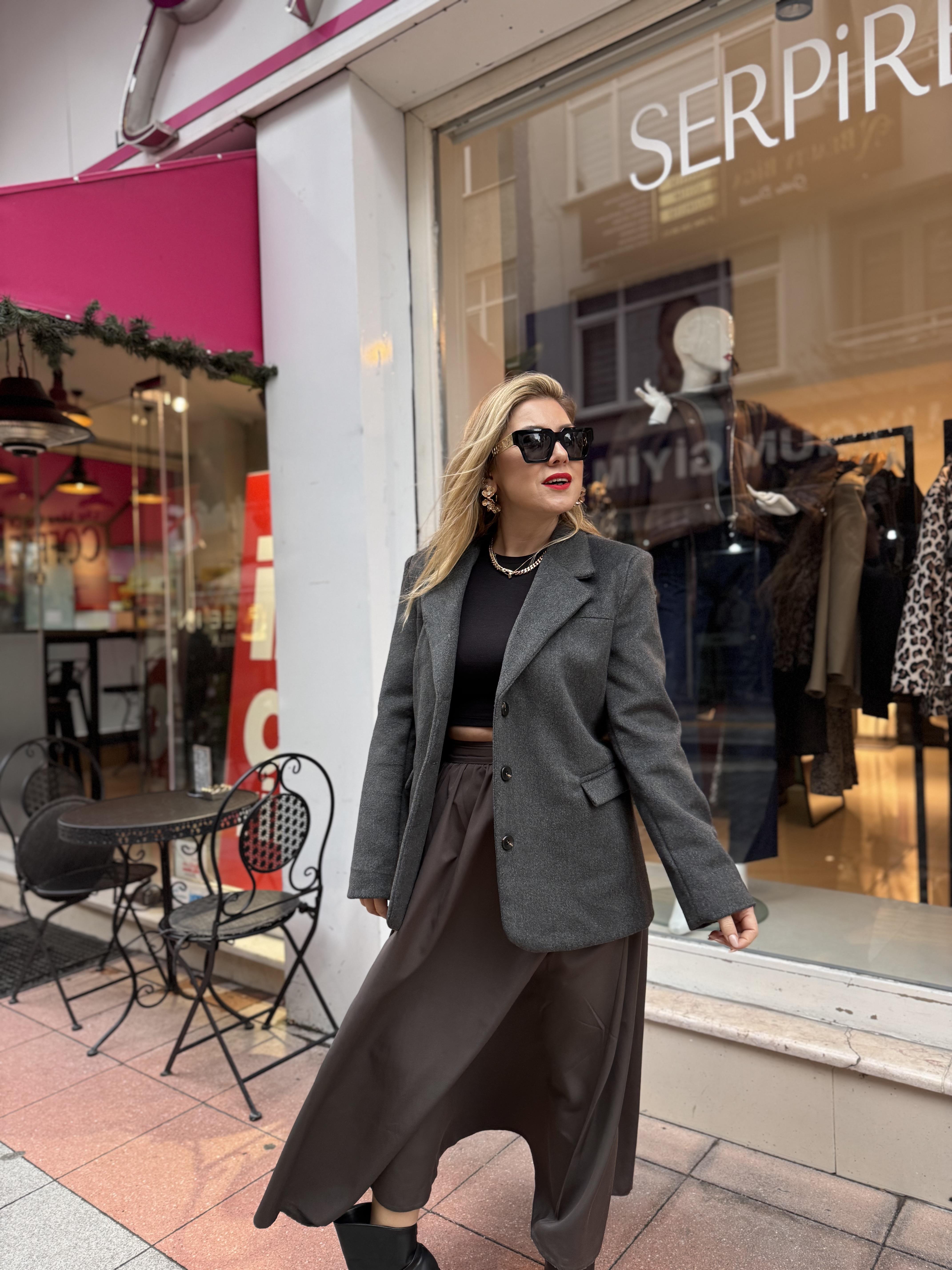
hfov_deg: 56.8
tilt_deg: -1.2
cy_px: 635
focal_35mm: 24
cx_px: 476
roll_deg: +0.6
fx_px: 880
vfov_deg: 71.6
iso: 160
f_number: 1.78
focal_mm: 6.76
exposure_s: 1/121
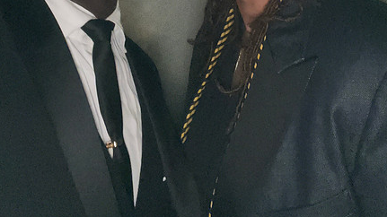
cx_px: 194
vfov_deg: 25.0
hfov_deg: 46.4
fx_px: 451
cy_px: -28
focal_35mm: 44
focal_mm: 2.71
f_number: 2.2
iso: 1600
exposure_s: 1/16
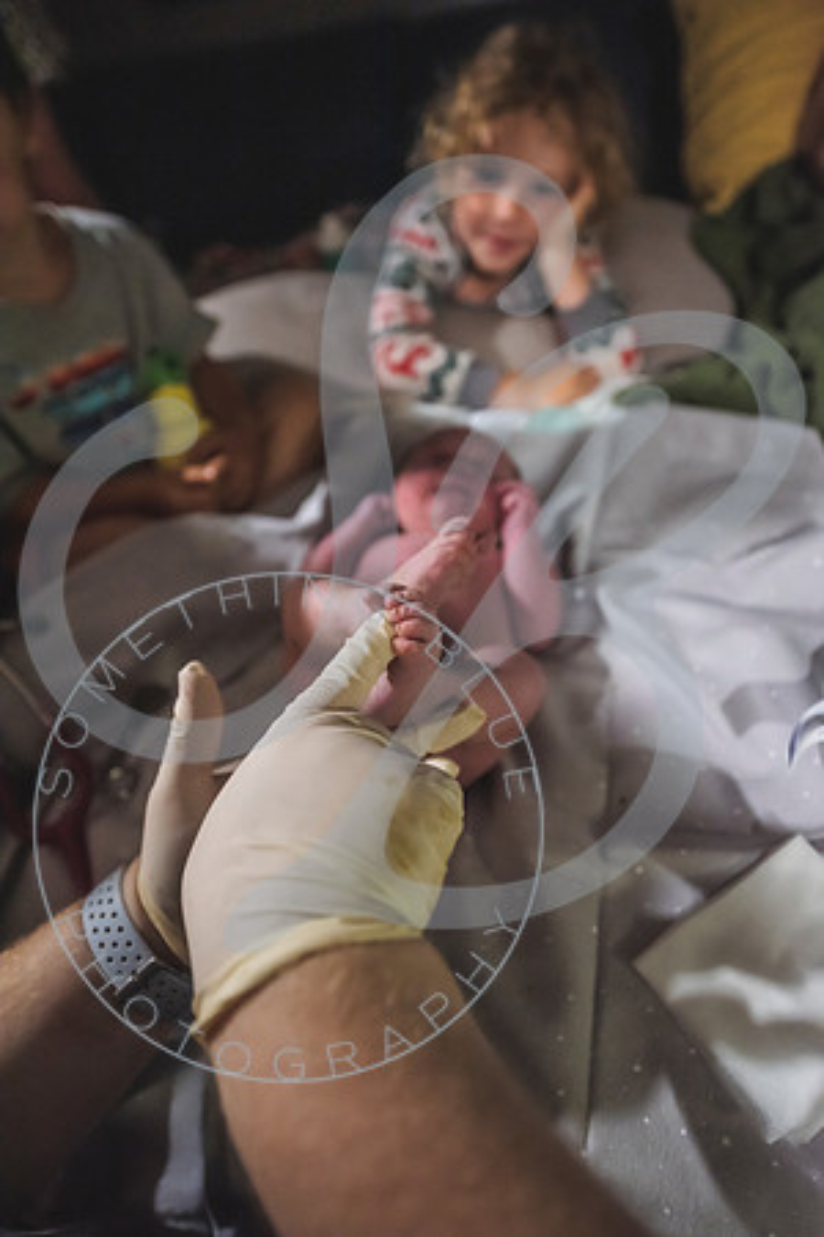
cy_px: 618
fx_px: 824
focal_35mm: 24
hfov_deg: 53.1
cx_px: 412
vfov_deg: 73.7
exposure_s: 1/60
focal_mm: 24
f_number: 2.8
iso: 2000
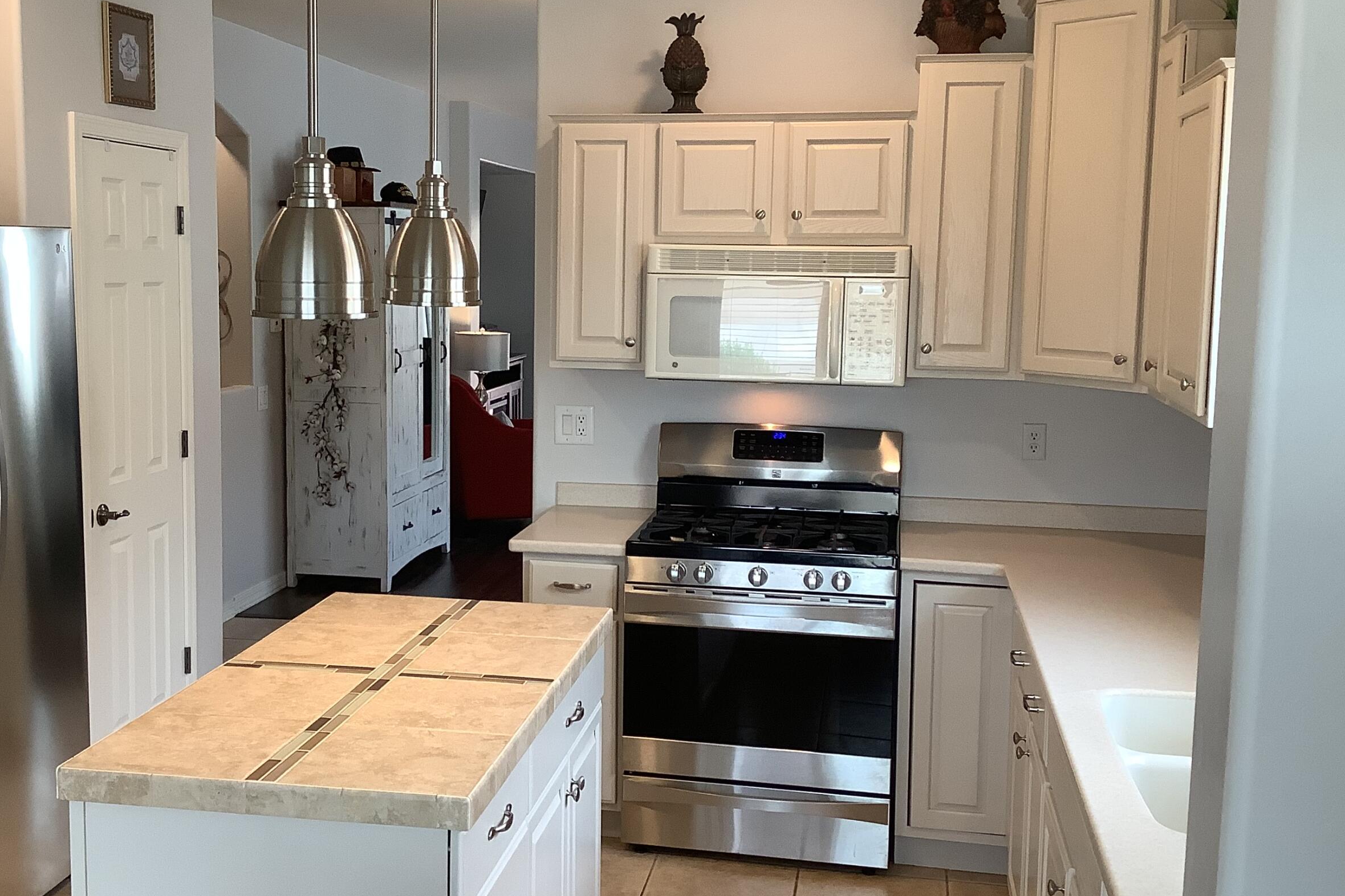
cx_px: 563
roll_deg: -0.7
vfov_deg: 32.6
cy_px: 438
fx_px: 1532
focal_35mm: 41
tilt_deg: -7.1
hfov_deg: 47.2
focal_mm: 3.3
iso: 80
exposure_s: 1/60
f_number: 2.4
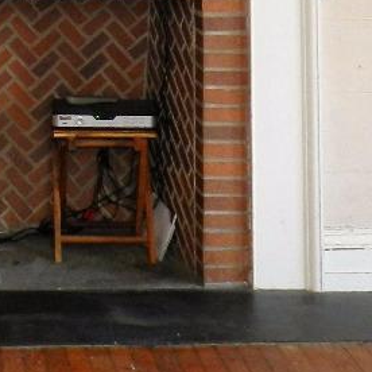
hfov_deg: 16.0
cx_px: -36
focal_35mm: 106
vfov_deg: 15.3
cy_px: -164
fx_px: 1289
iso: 200
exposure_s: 1/30
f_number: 3.4
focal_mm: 4
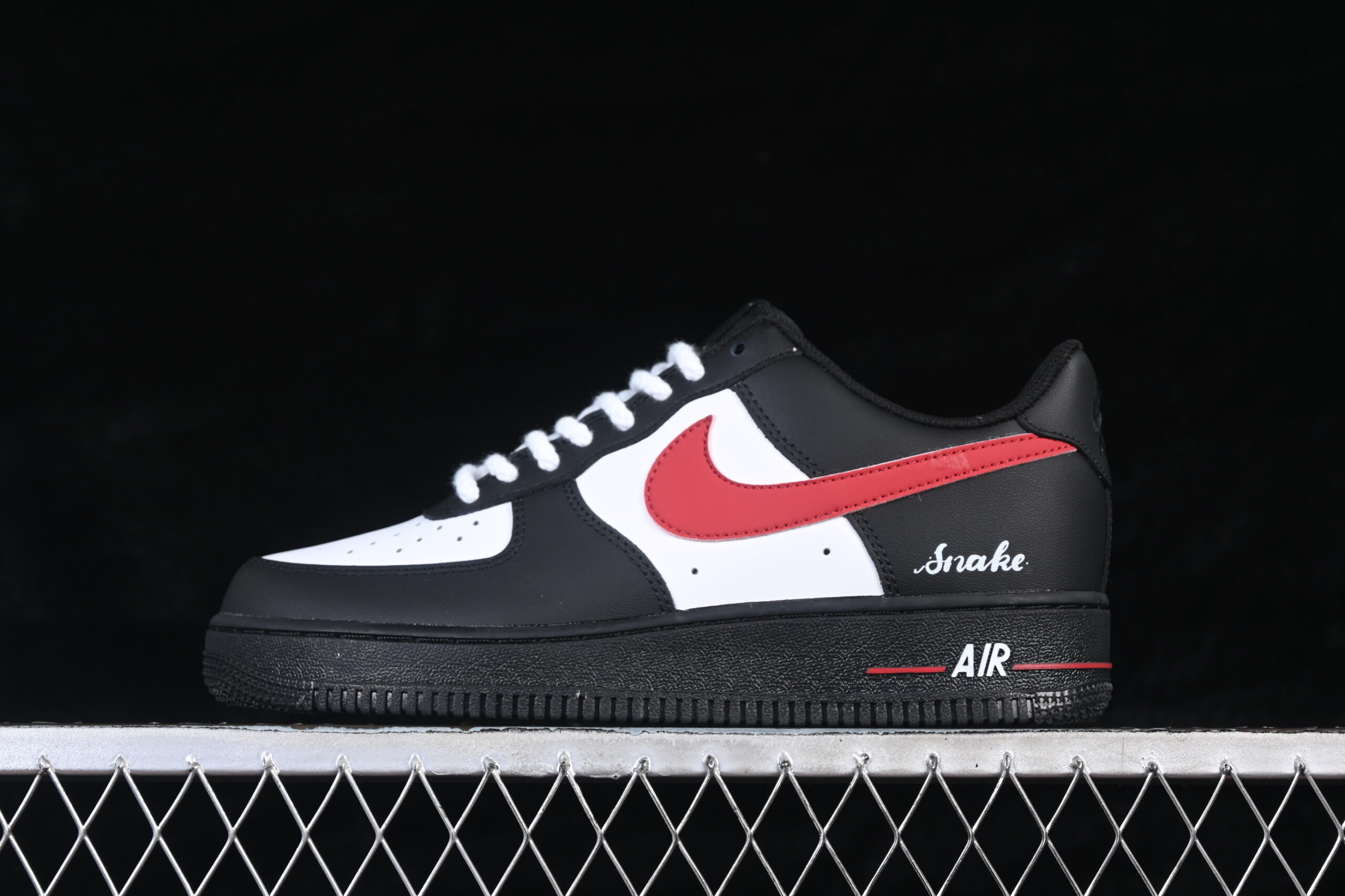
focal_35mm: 75
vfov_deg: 18.2
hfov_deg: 27.0
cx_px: 672
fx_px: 2802
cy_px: 448
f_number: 6.3
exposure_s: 1/60
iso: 160
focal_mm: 50
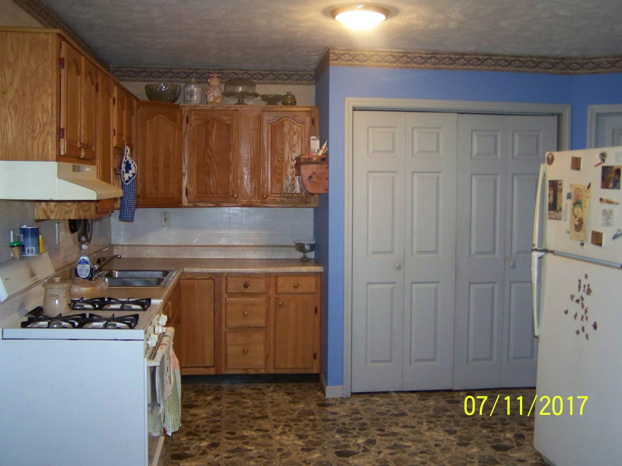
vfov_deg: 37.7
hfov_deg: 49.0
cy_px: 233
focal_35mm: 38
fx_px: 683
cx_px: 311
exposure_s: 1/30
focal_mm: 6.3
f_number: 2.8
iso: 200
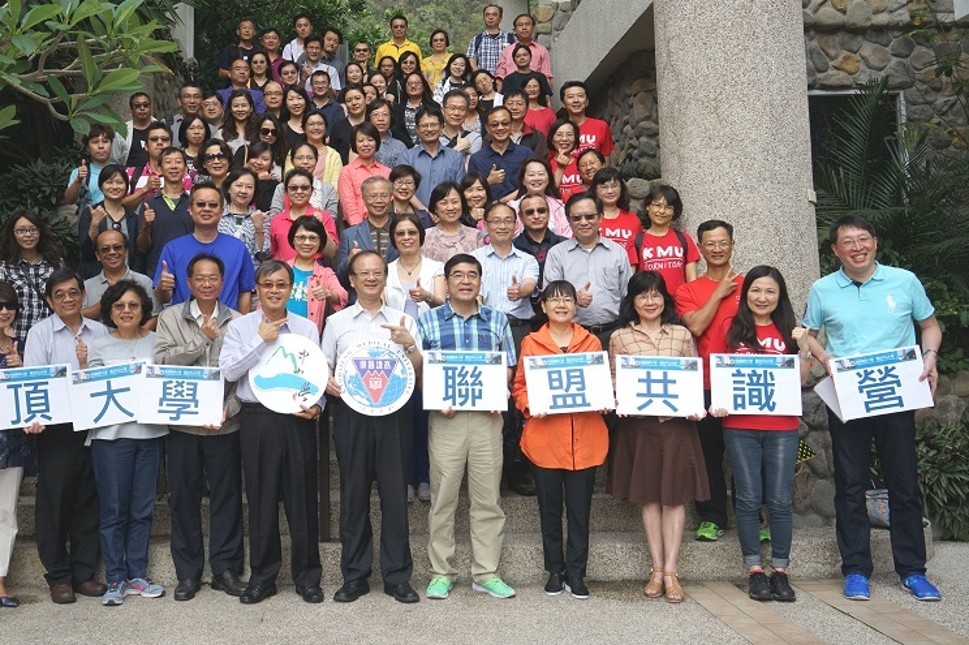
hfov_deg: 48.8
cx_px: 332
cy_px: 241
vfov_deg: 34.0
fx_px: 1049
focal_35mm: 39
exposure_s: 1/320
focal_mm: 29
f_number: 9
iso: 400
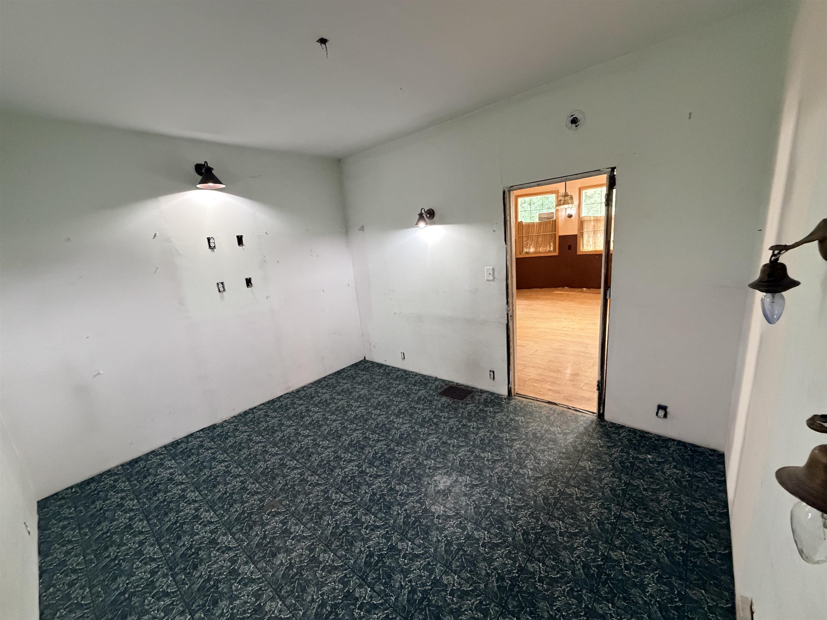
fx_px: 334
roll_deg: +6.8
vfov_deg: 85.7
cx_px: 414
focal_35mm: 14
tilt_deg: -13.2
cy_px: 310
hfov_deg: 102.1
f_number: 2.2
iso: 800
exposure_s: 1/60
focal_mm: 2.22
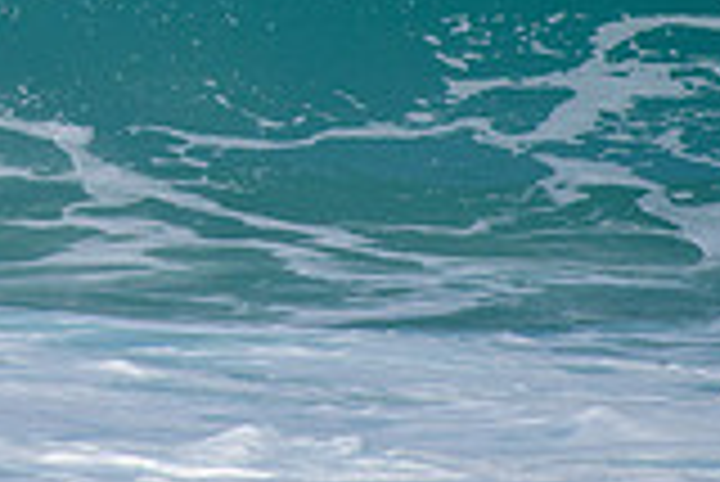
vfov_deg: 0.8
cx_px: -252
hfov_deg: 1.1
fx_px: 36332
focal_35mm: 1815
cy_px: -160
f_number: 5.6
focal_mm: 500
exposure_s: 1/2000
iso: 160
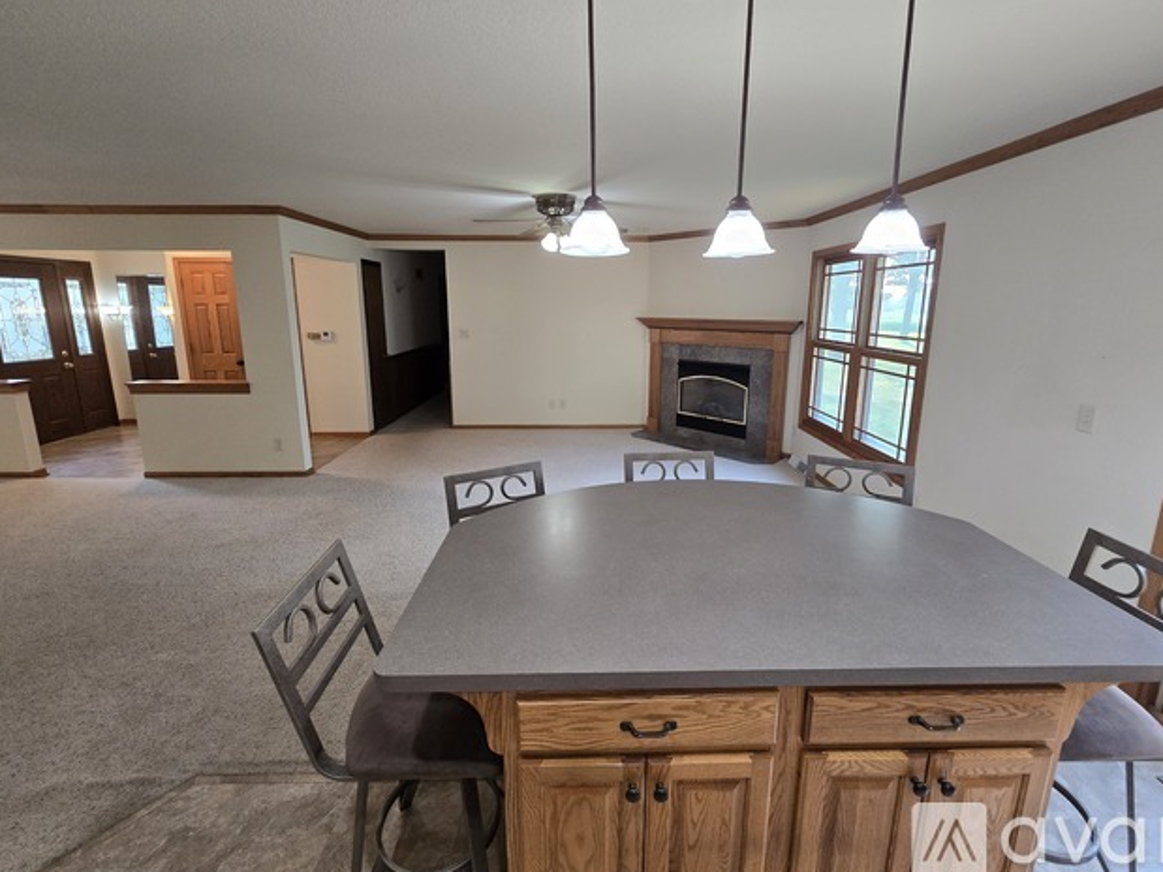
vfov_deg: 85.5
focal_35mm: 14
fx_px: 470
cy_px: 408
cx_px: 589
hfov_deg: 102.1
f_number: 2.2
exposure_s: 1/60
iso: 200
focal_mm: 2.2
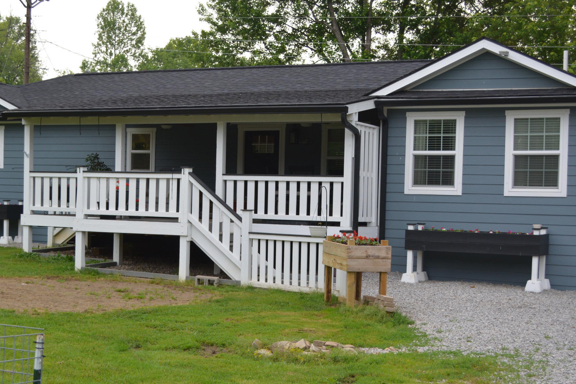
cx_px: 192
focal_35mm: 68
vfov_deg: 20.0
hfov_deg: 29.4
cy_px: 233
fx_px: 1088
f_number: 4.8
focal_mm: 32
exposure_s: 1/400
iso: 400
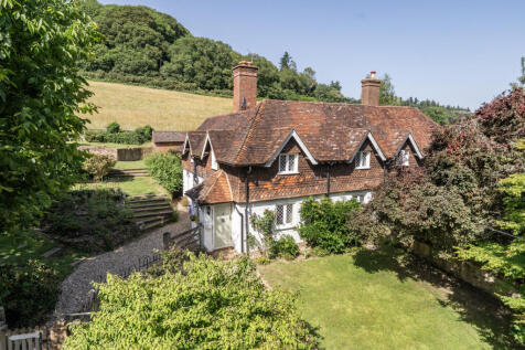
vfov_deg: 67.3
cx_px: 262
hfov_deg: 90.0
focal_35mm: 18
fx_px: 262
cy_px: 175
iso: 400
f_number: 8
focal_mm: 12
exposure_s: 1/1600
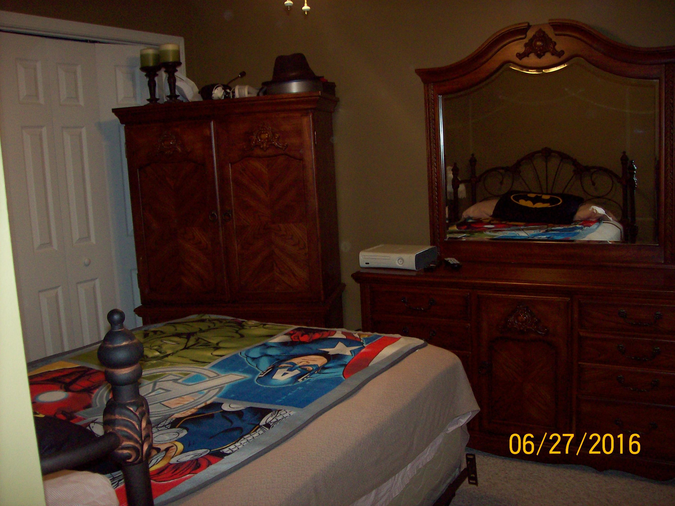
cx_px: 338
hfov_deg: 51.4
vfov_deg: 39.6
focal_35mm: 36
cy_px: 253
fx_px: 702
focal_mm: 6
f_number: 2.7
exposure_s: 1/64
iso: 140
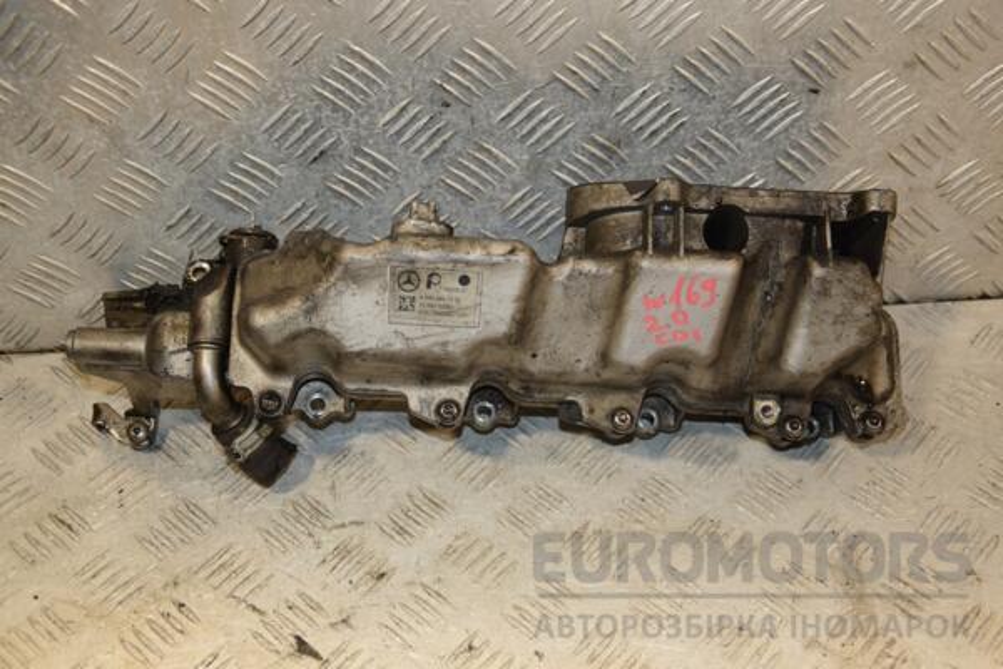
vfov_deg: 26.5
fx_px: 1421
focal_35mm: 51
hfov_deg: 38.9
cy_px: 334
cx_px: 502
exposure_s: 1/200
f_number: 5
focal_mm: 34
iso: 800
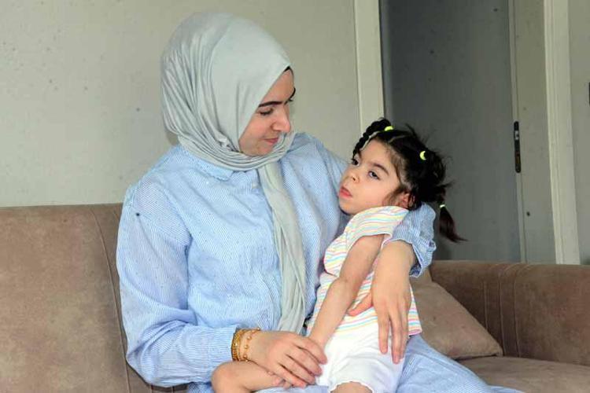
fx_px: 1016
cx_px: 295
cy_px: 196
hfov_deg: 32.4
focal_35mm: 62
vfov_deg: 21.9
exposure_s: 1/200
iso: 5000
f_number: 11
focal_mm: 62
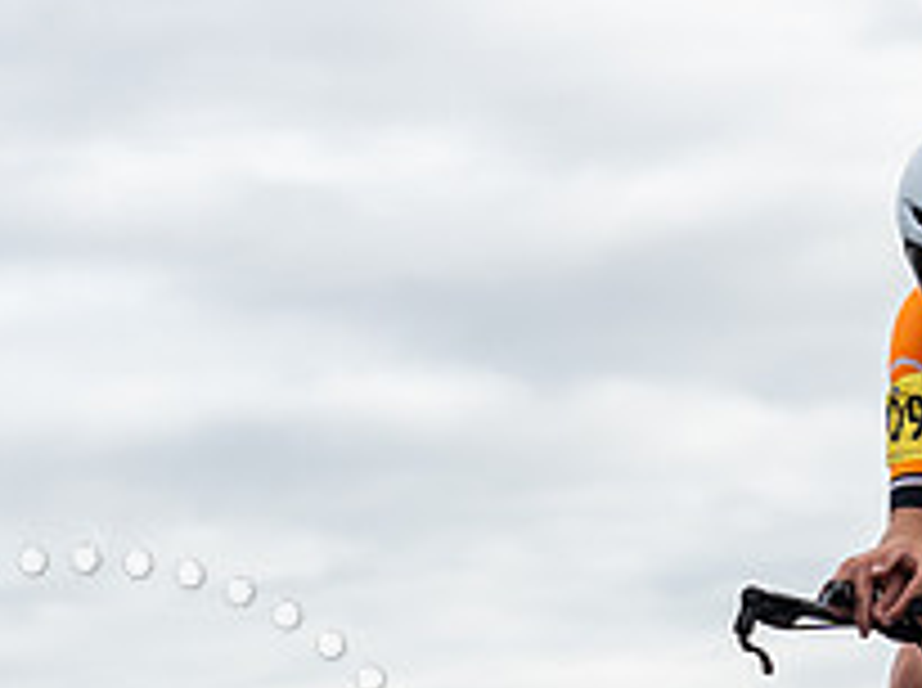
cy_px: 1124
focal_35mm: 334
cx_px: 1040
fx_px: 8881
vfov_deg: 4.4
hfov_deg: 5.9
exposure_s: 1/1000
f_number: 3.5
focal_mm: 62
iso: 100
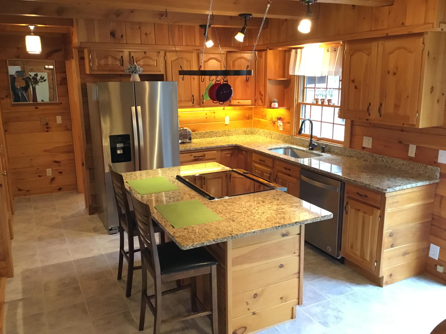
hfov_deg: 58.4
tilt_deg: -12.3
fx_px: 399
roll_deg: -0.2
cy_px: 167
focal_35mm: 31
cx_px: 223
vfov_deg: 45.4
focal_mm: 3.3
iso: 200
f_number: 2.4
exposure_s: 1/30
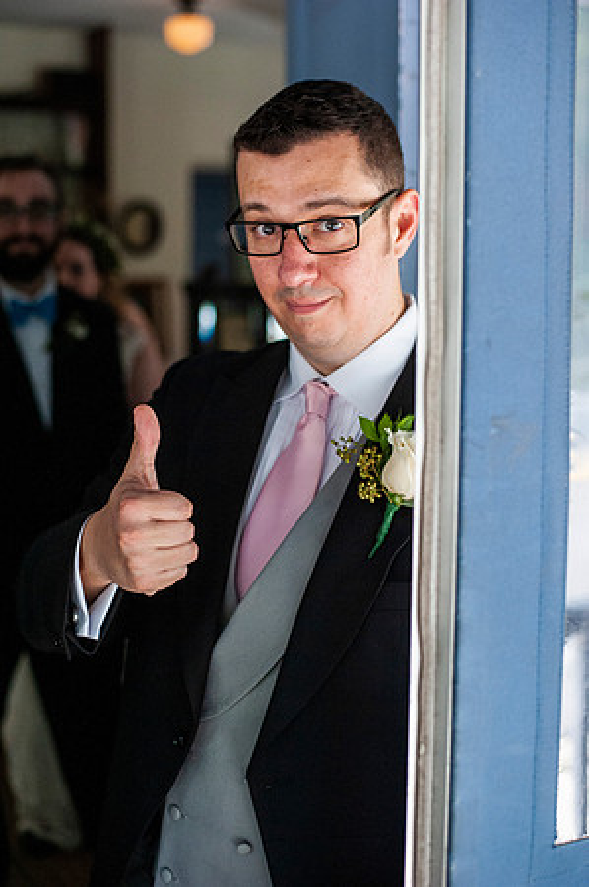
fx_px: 1230
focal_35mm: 50
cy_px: 444
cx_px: 294
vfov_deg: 39.6
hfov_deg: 26.9
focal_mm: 50
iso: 2500
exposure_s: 1/1250
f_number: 2.8
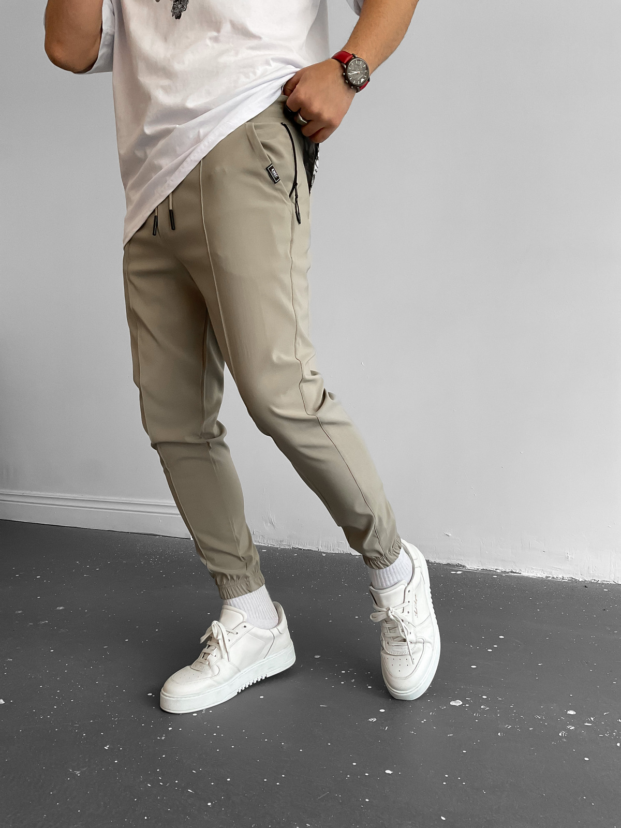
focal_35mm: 29
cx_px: 310
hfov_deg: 48.2
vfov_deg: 61.7
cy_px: 414
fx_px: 694
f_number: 1.8
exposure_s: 1/120
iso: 50
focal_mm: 3
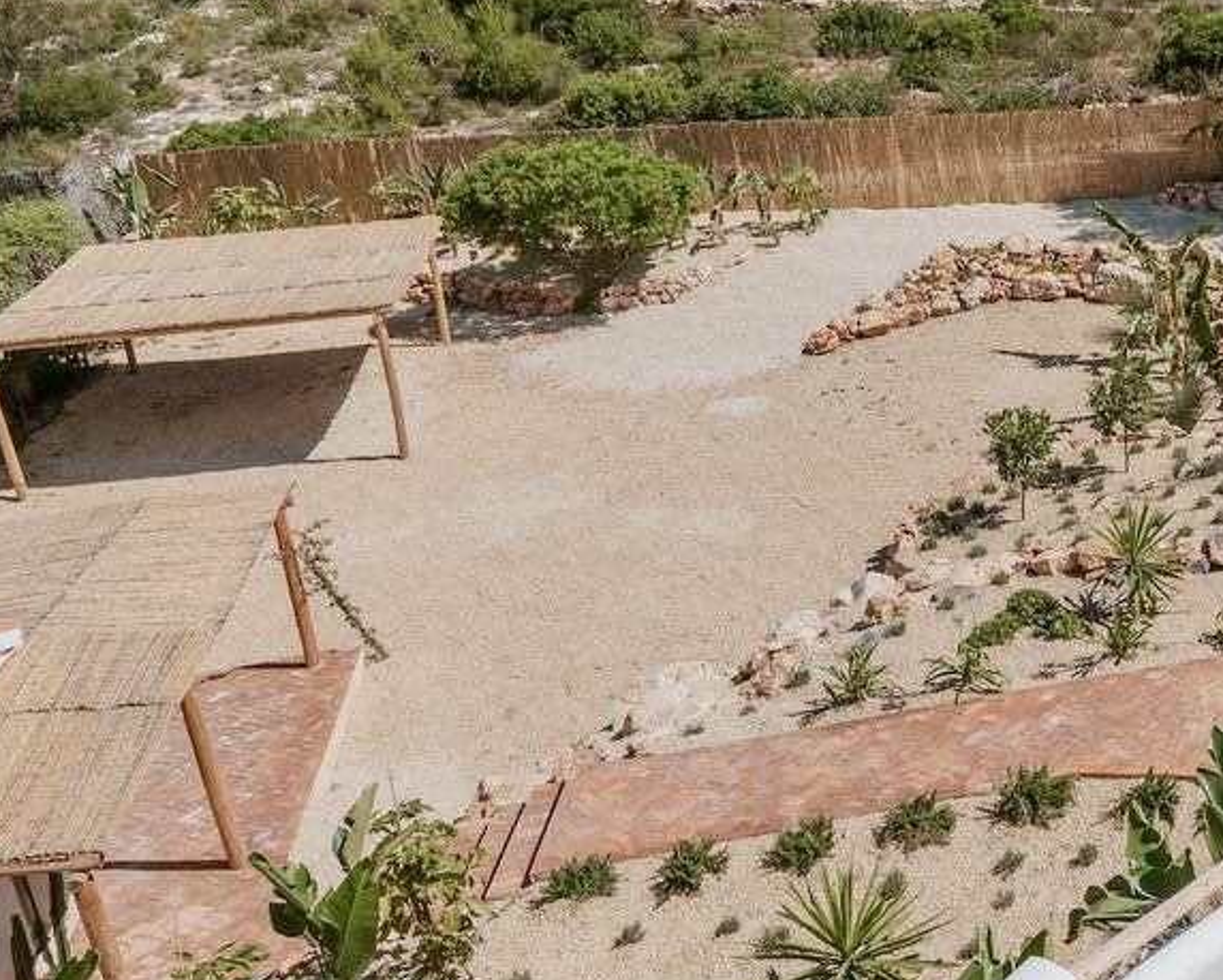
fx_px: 1568
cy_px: 401
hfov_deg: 35.6
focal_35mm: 43
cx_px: 1381
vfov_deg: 34.6
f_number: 9
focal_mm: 16.5
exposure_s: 1/500
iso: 160
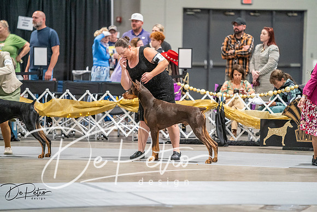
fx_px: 1761
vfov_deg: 6.9
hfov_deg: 10.3
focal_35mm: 200
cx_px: 158
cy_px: 106
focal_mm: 200
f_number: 2.8
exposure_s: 1/250
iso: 6400
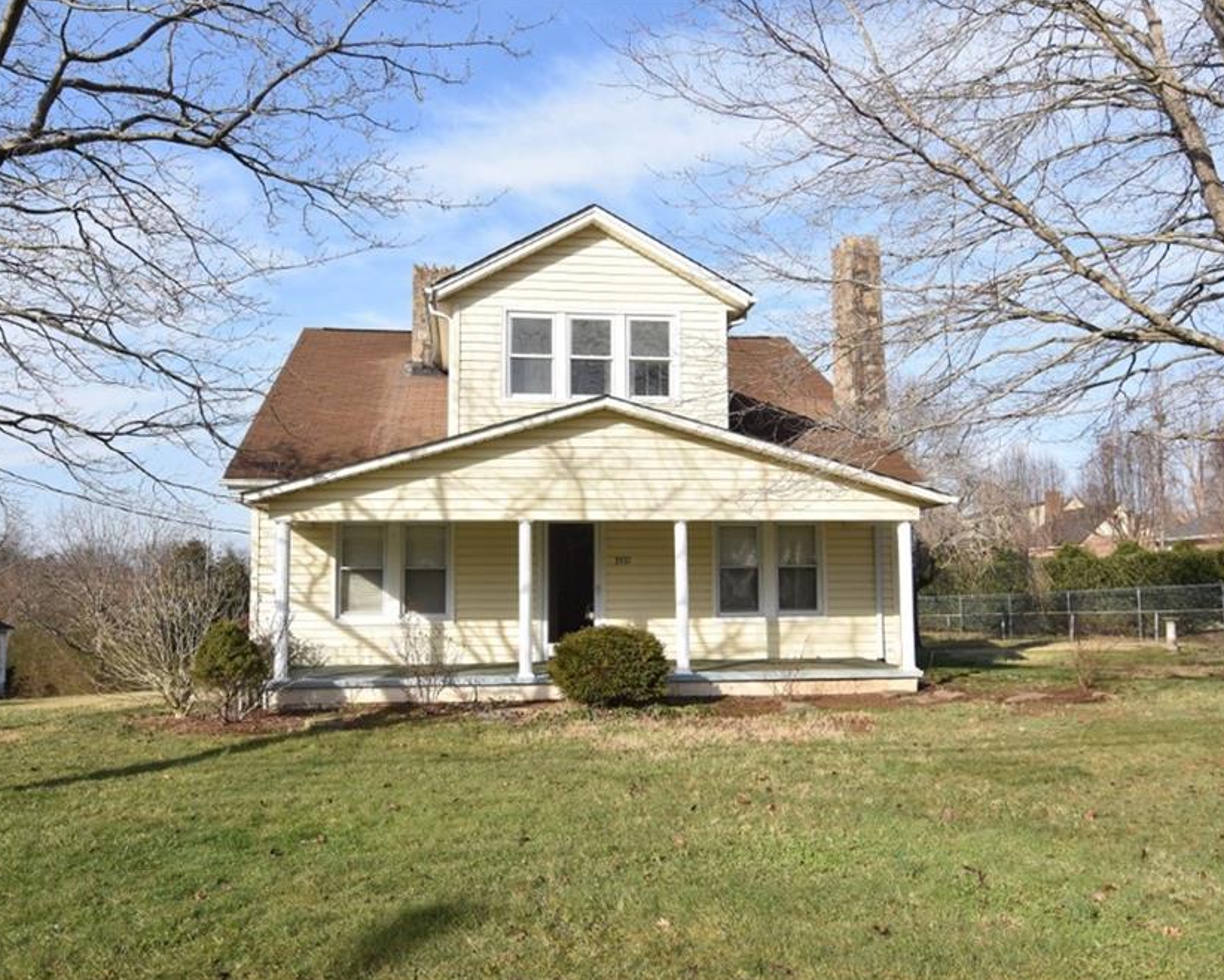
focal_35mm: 28
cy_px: 501
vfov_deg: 51.6
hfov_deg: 62.2
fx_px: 1015
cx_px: 579
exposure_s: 1/500
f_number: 8
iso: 280
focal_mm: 16
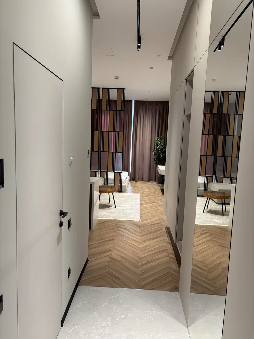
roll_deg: -2.7
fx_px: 254
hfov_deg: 53.1
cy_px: 170
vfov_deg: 67.3
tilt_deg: -7.6
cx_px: 127
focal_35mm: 26
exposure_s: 1/50
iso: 100
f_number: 1.6
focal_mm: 5.96
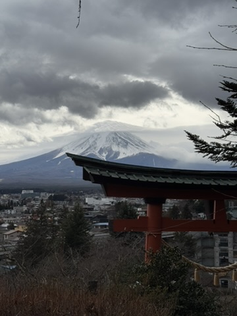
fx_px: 438
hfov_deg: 30.3
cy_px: 158
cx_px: 118
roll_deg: +1.9
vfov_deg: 39.7
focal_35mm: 48
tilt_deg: +6.6
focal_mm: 6.76
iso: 64
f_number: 1.78
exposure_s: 1/6410
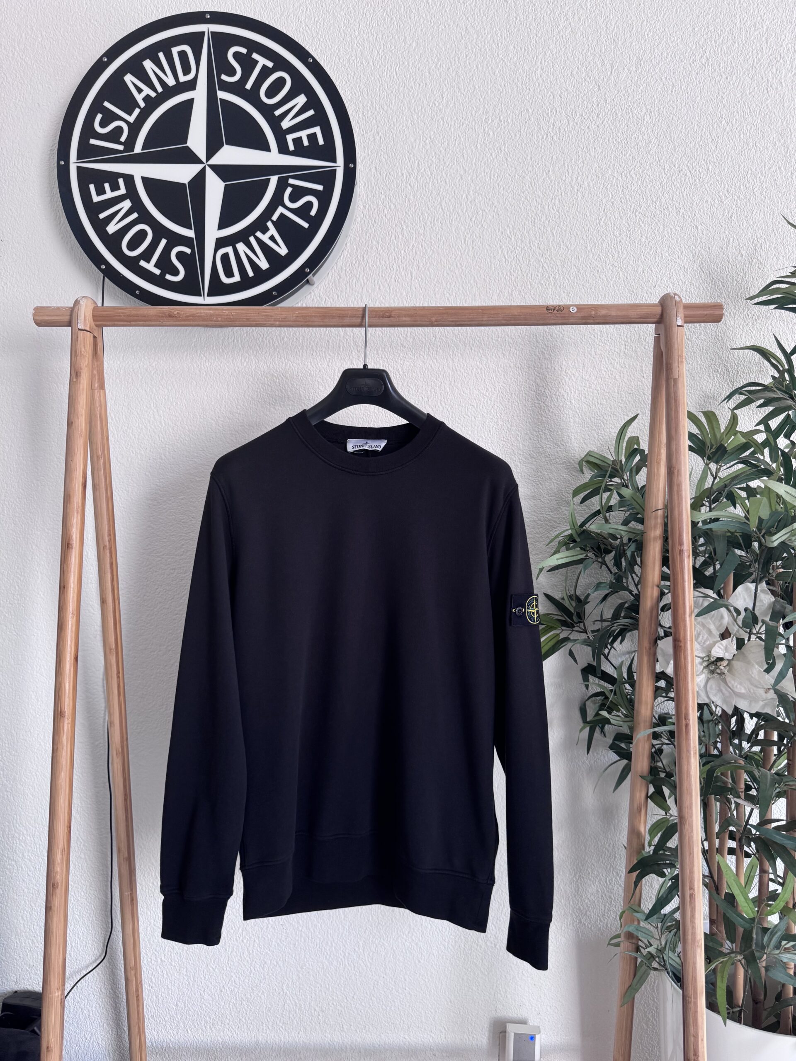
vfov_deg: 71.6
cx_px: 398
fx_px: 736
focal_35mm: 24
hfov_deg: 56.8
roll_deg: -0.4
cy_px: 530
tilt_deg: -1.5
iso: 200
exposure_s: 1/121
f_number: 1.78
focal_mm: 6.76
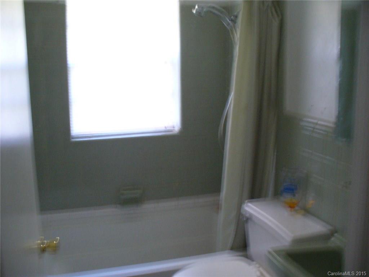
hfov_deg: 50.1
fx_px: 394
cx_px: 184
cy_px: 138
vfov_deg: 38.7
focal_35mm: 37
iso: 200
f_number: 2.8
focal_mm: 6.1
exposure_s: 1/5
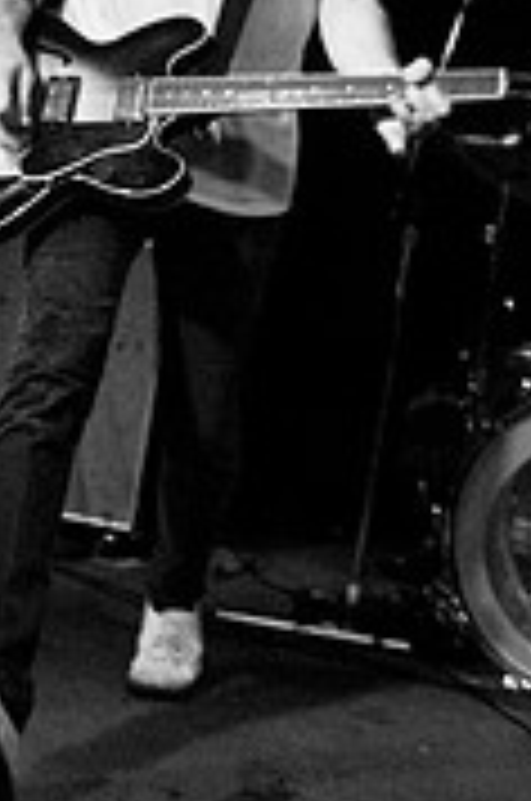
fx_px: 1688
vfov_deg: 26.3
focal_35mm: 76
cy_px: 198
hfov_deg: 17.5
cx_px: 511
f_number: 2.8
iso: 800
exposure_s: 1/50
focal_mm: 20
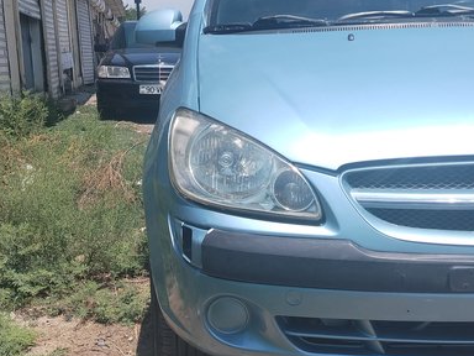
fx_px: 342
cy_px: 177
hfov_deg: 69.4
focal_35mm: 25
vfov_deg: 54.9
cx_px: 239
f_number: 1.75
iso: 100
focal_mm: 5.25
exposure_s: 1/872
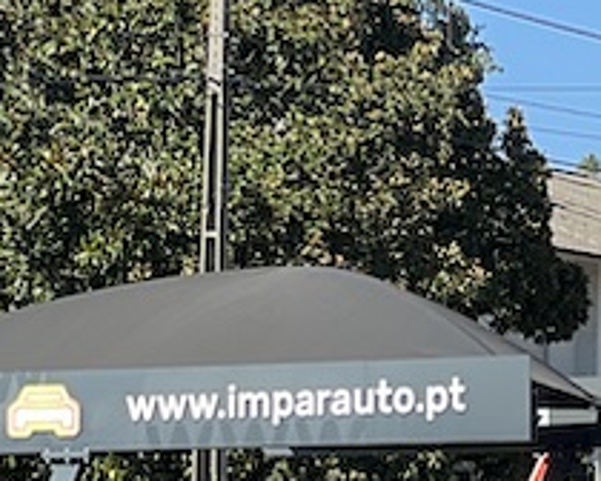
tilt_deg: -1.4
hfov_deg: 5.4
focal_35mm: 358
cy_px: 962
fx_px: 6368
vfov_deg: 4.3
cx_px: 853
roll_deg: -0.6
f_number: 2.8
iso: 32
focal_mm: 9
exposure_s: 1/405
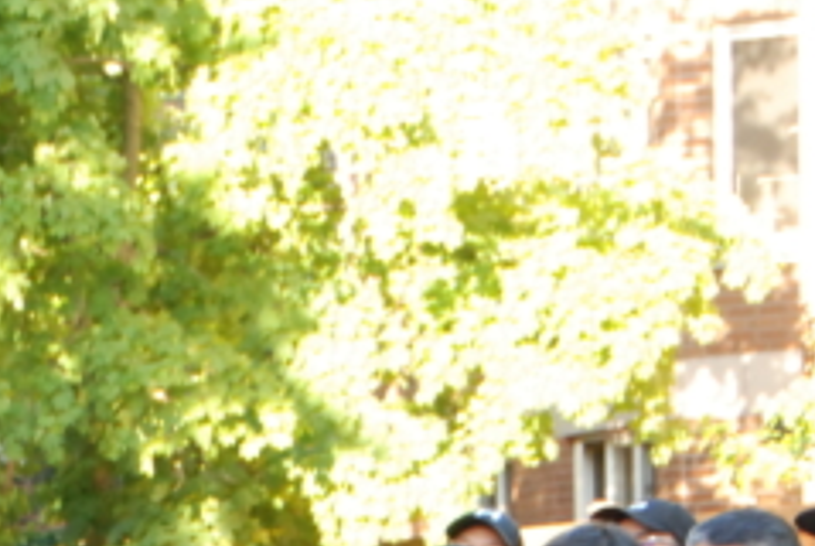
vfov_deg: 5.4
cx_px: -109
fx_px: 5689
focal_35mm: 251
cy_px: 778
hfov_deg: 8.1
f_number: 7.1
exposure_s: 1/200
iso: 1250
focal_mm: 52
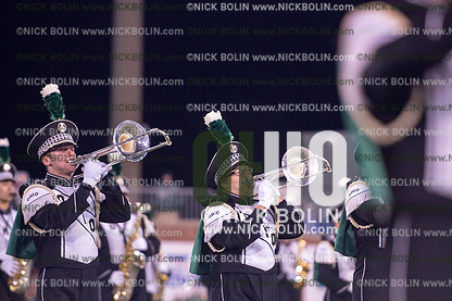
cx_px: 269
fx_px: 3501
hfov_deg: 7.4
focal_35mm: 279
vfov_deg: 4.9
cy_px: 183
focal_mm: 200
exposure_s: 1/1250
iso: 2500
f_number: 2.8
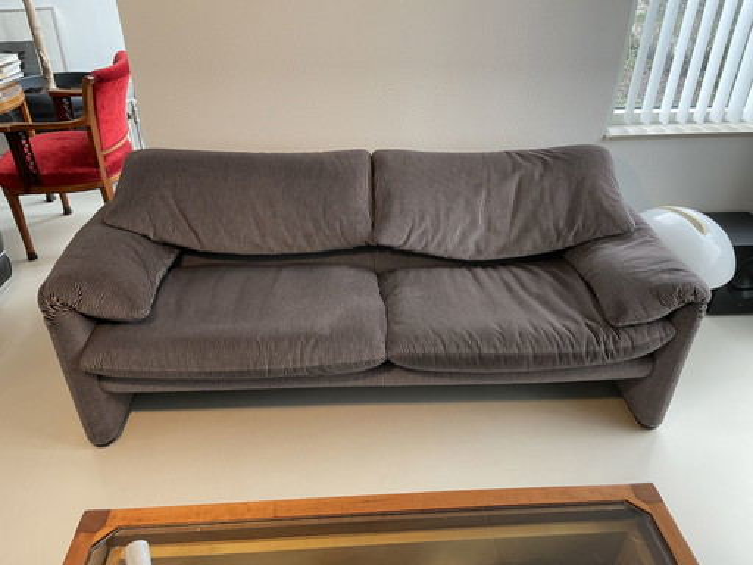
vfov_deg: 53.1
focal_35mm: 26
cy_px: 282
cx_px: 376
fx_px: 566
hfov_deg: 67.3
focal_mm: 4.2
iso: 160
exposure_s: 1/60
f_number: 1.6
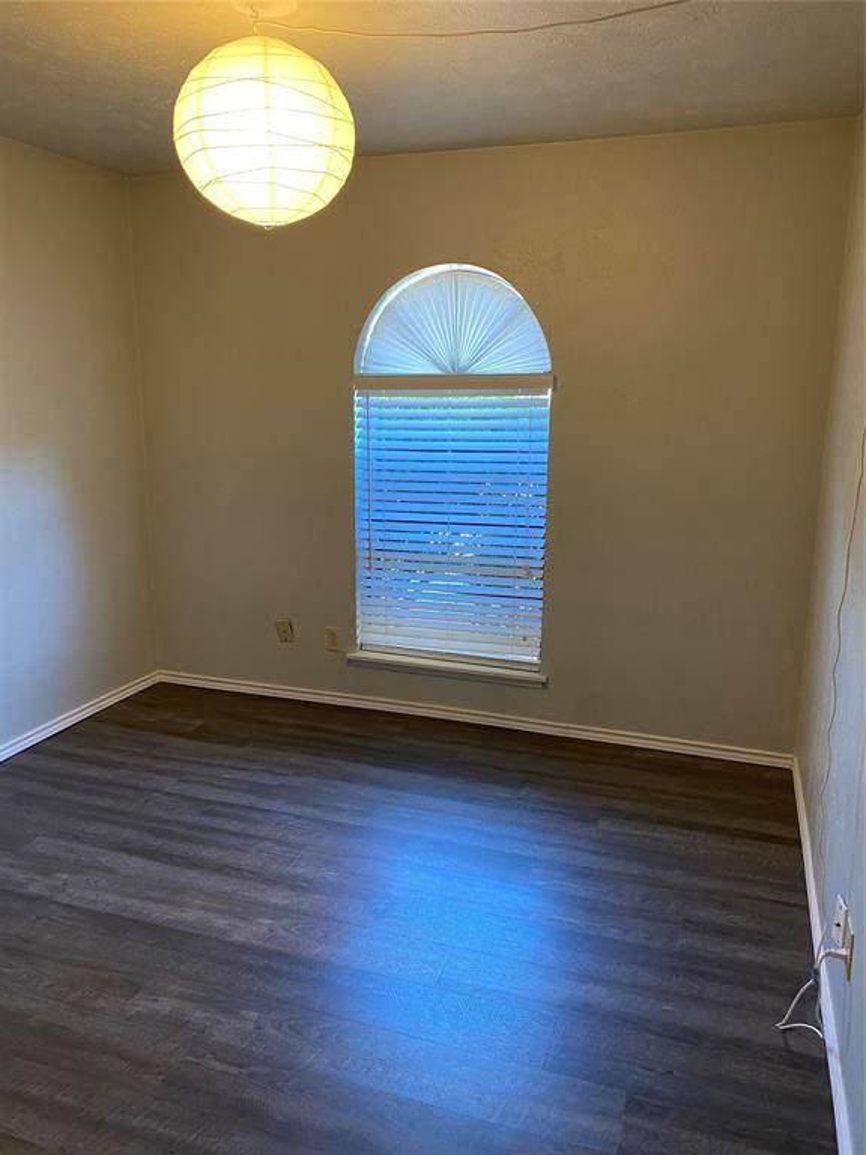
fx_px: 867
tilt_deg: -12.9
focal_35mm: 26
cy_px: 578
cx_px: 433
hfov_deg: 53.1
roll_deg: +1.1
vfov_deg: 67.3
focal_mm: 4.25
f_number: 1.8
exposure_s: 1/60
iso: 200
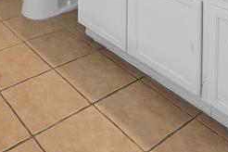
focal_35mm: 50
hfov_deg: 38.7
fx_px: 317
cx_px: 62
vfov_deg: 18.8
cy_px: -140
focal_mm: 12
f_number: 9
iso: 640
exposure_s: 1/10
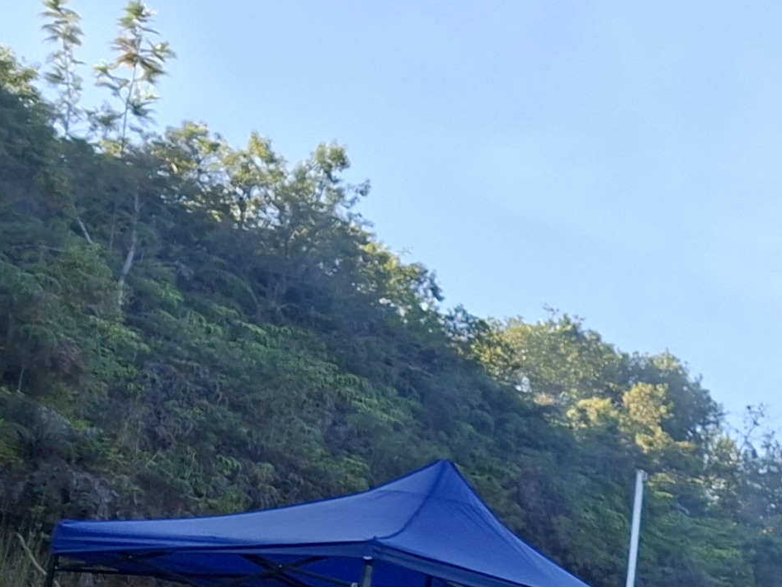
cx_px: 1206
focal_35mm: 97
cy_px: 860
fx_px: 2191
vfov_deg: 14.3
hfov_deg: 17.9
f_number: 1.8
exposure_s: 1/837
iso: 50
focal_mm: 5.54
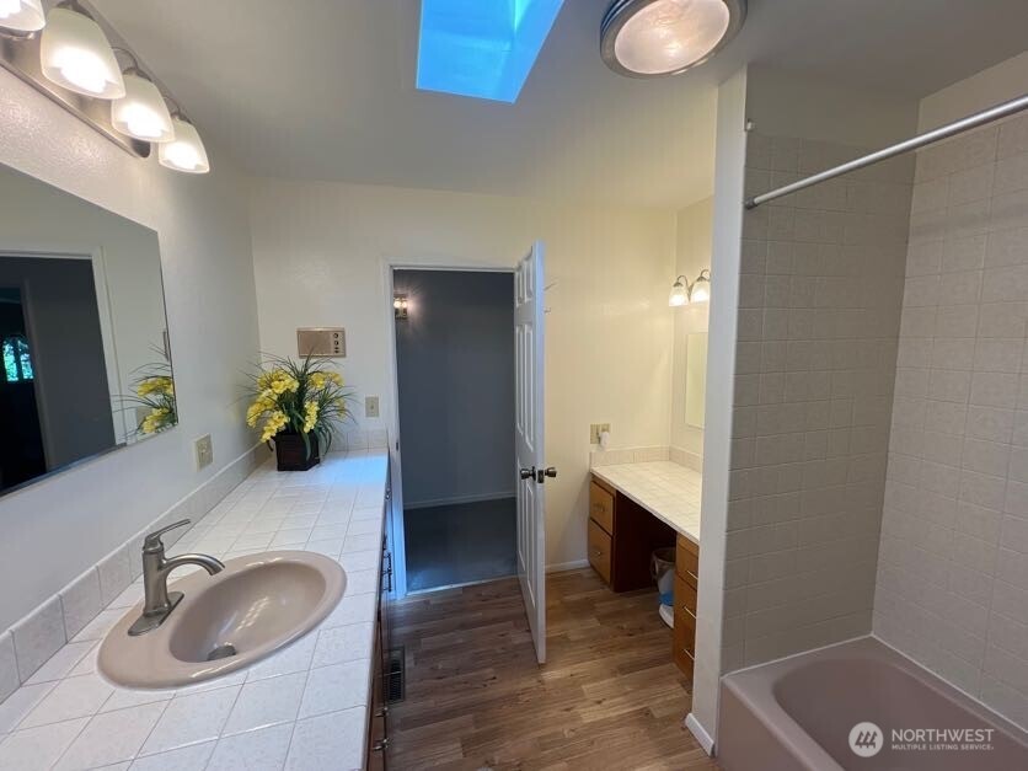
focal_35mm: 13
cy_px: 386
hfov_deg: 106.2
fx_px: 386
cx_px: 514
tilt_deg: -5.8
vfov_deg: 89.9
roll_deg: +0.5
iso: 32
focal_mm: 1.57
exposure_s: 1/164
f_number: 1.8
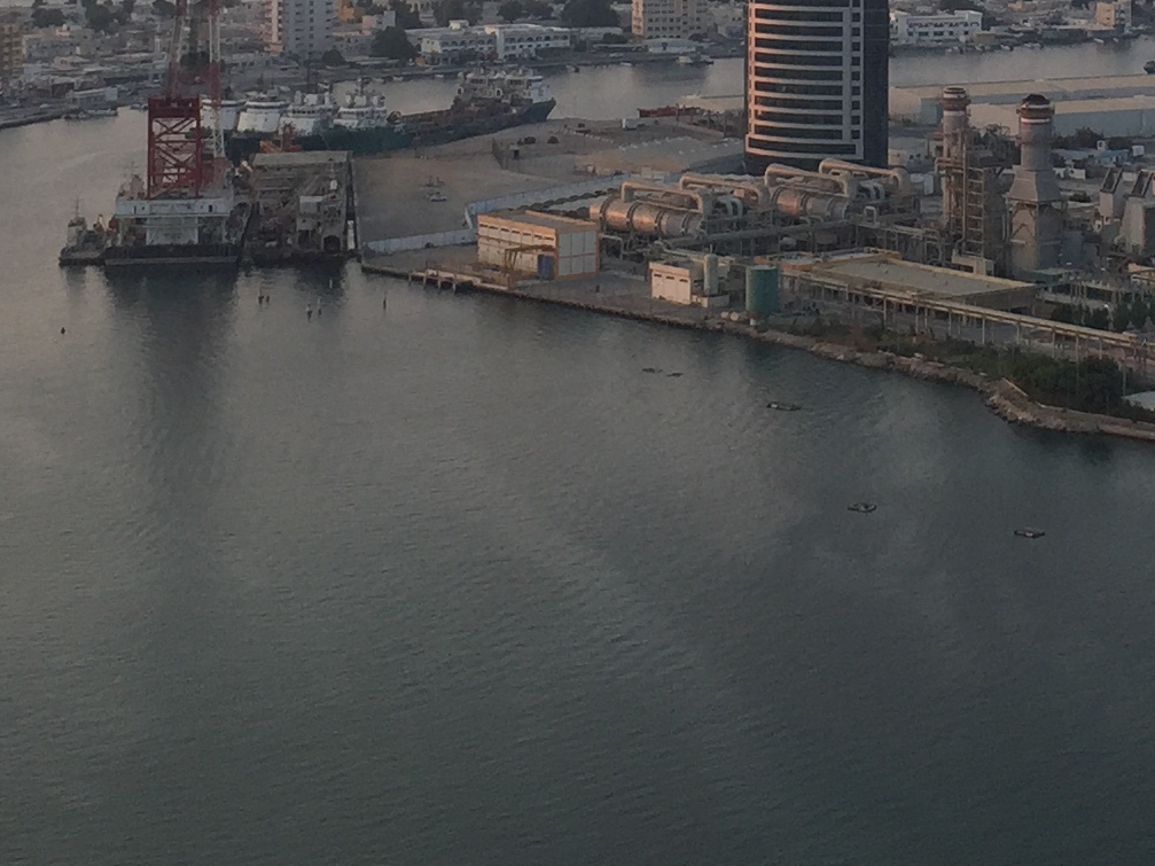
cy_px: -259
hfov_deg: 20.7
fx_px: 3136
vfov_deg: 15.0
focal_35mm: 94
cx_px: 873
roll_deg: -0.1
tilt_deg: +0.0
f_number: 2.2
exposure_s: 1/599
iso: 32
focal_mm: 4.15
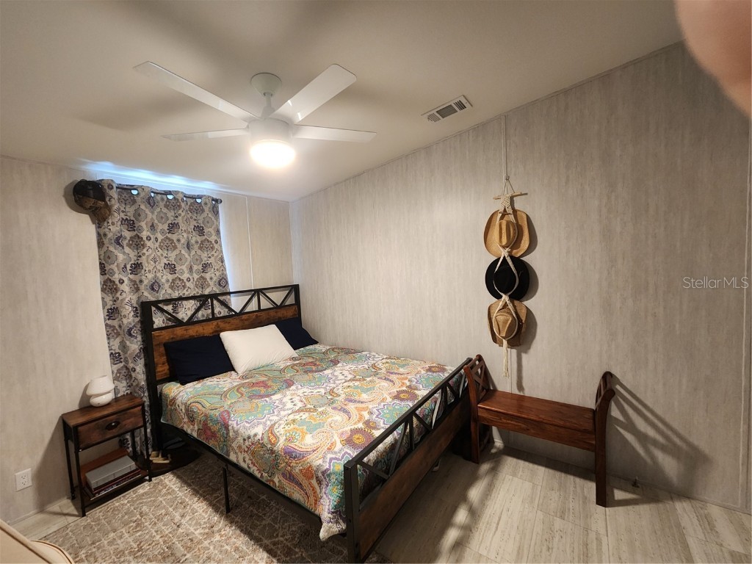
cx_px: 376
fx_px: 282
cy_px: 282
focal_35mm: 13
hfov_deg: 106.2
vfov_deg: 89.9
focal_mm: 2.2
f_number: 2.2
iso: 320
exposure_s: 1/30
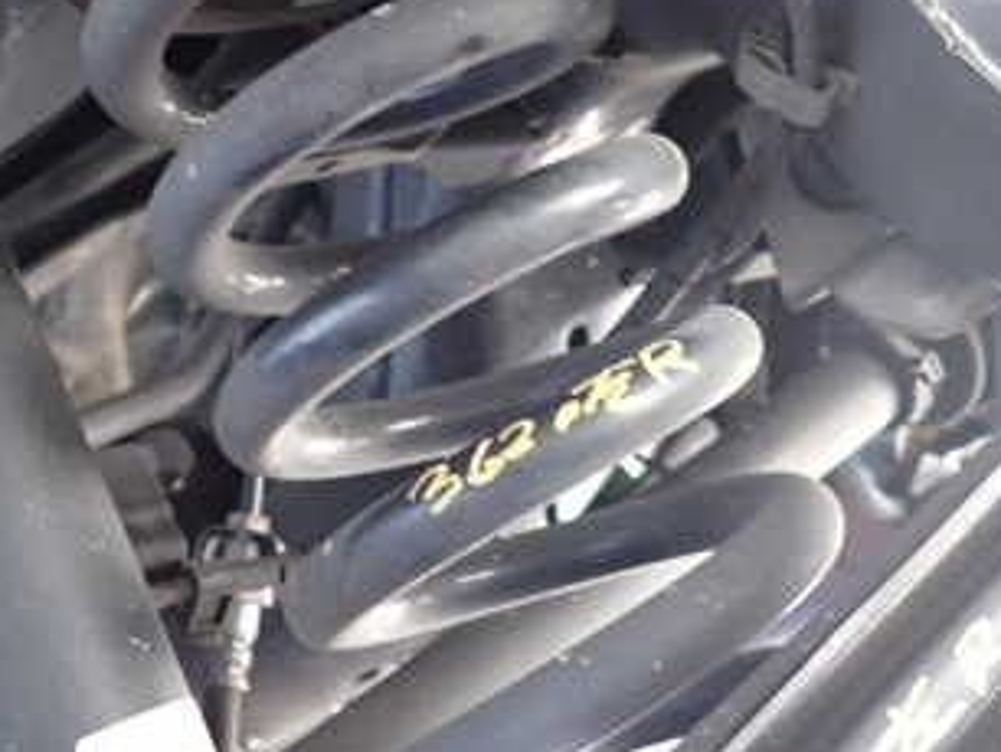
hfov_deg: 38.9
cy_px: 350
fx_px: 1418
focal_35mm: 49
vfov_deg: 29.7
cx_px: 481
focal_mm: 4.5
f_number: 2
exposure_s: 1/40
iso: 400
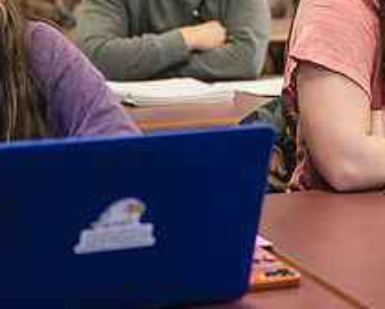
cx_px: 363
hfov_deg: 14.6
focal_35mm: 130
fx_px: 1484
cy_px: -8
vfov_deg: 11.8
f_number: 2.8
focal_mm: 50
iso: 1250
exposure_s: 1/200
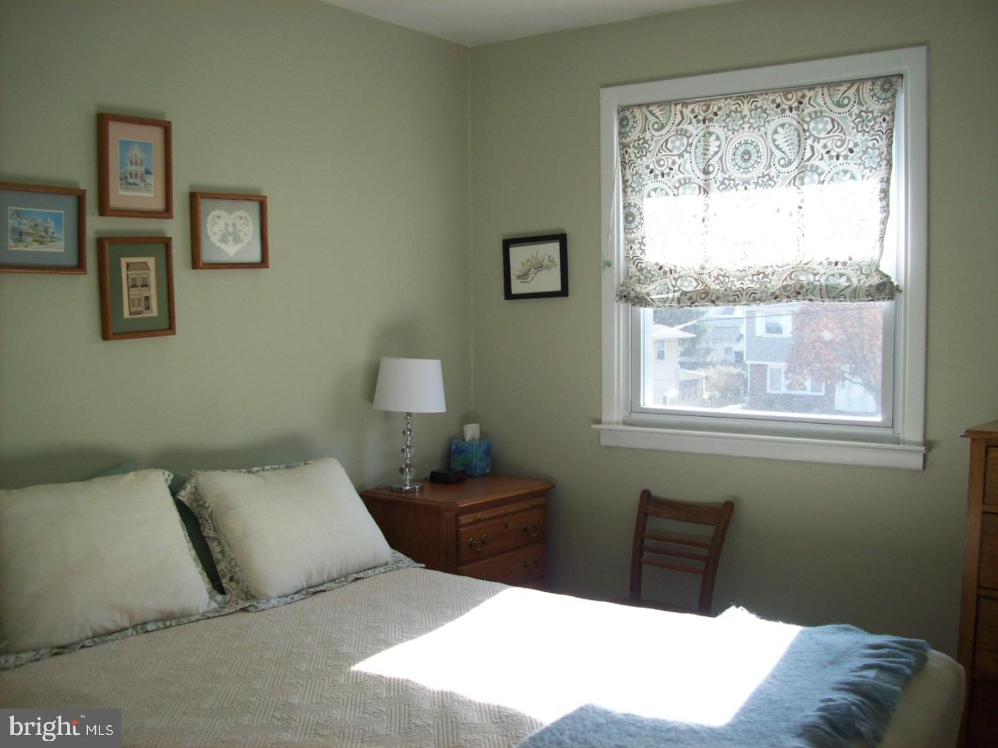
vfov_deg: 39.7
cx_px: 499
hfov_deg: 51.4
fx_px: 1038
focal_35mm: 36
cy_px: 374
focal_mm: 6
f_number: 2.7
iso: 80
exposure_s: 1/126
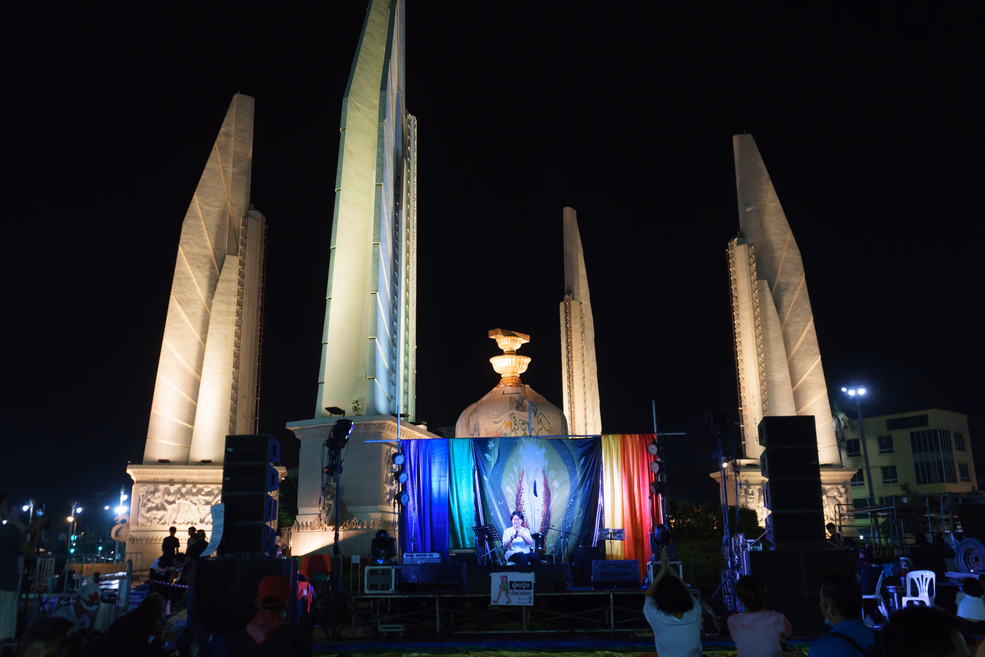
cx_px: 492
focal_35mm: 31
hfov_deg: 60.3
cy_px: 328
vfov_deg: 42.3
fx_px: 848
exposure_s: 1/60
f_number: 4
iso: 1000
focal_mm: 31
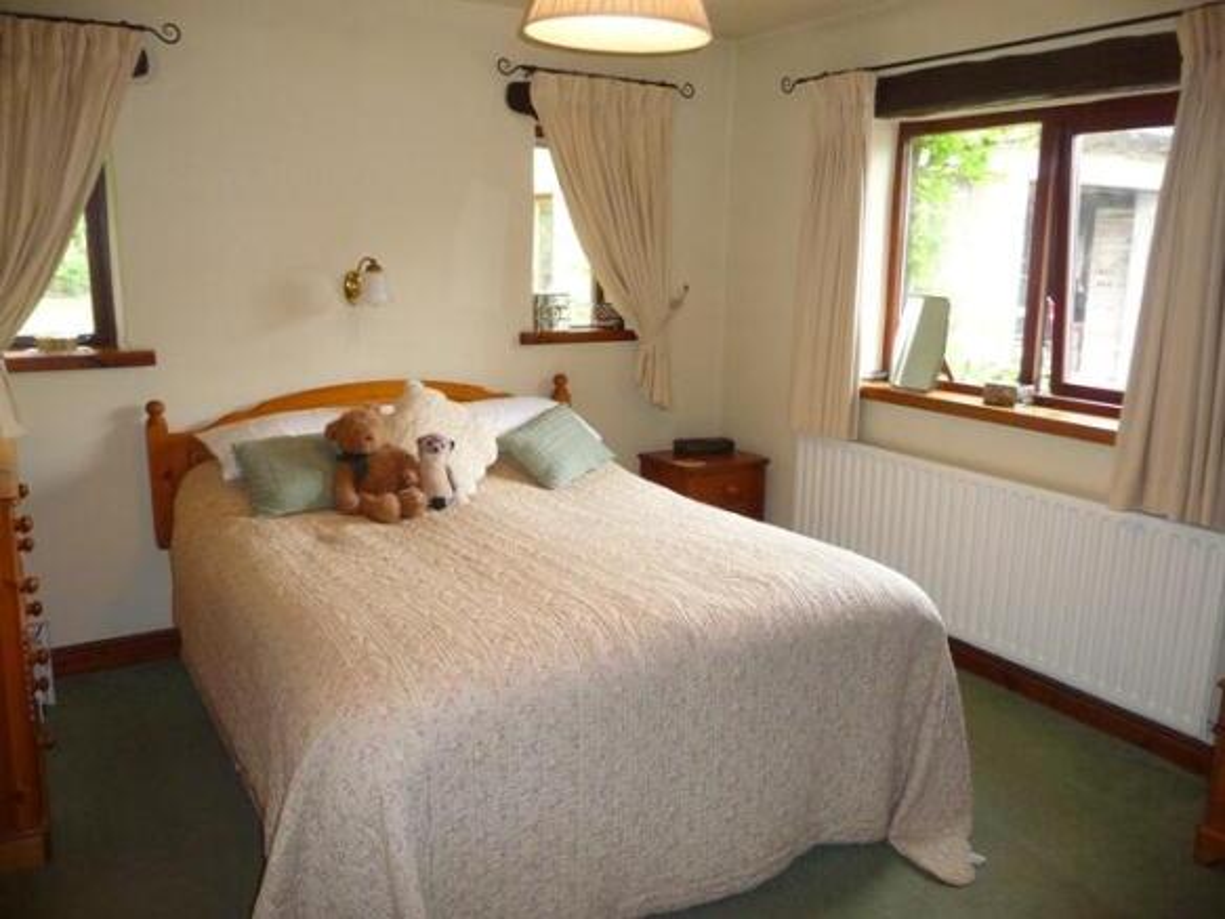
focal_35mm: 28
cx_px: 612
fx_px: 991
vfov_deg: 49.7
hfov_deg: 63.5
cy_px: 460
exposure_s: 1/40
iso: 400
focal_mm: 4.7
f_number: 3.3
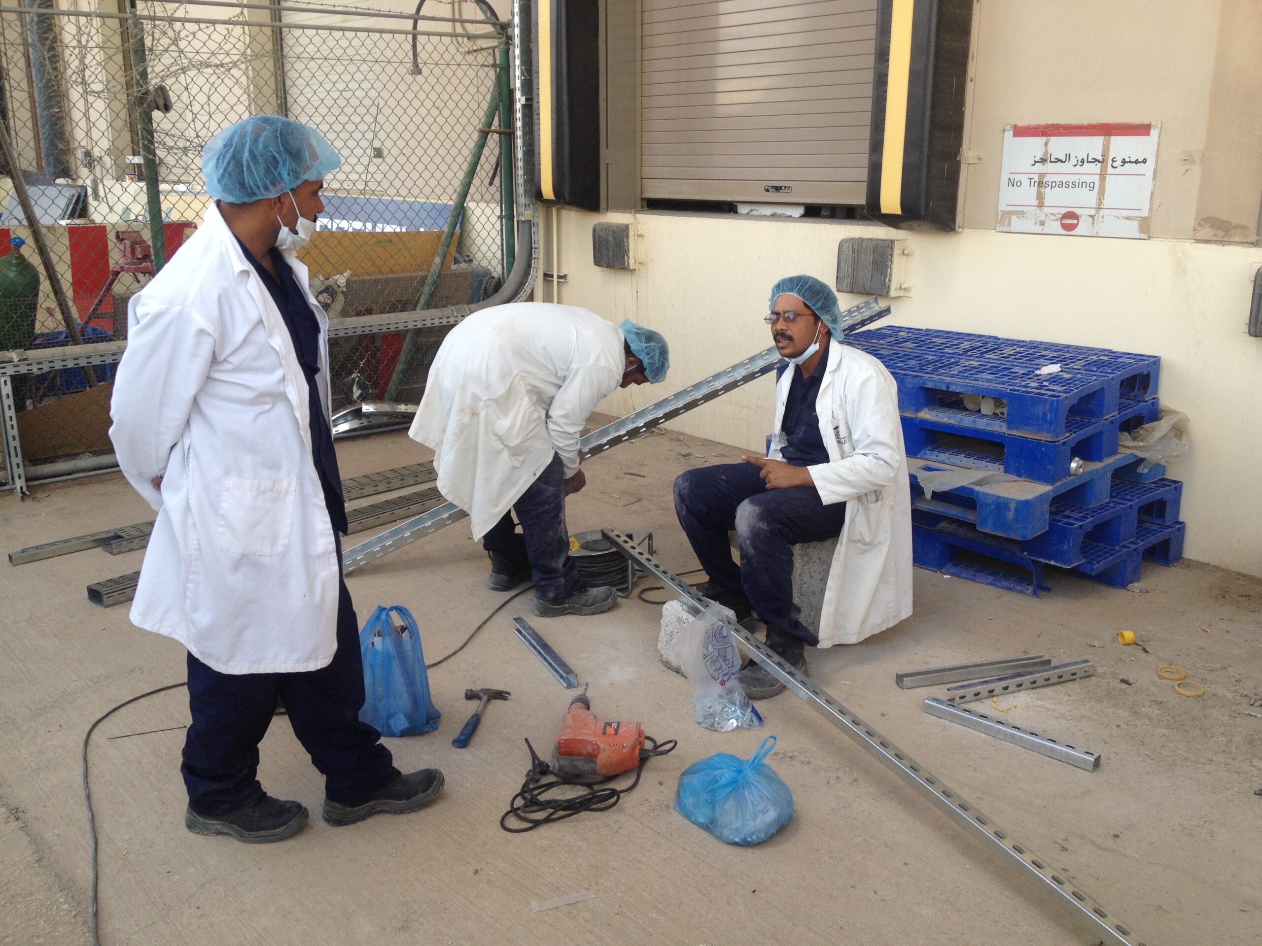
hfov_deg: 52.6
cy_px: 473
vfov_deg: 40.7
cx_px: 631
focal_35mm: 35
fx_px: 1276
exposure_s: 1/202
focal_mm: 4.28
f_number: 2.4
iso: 50
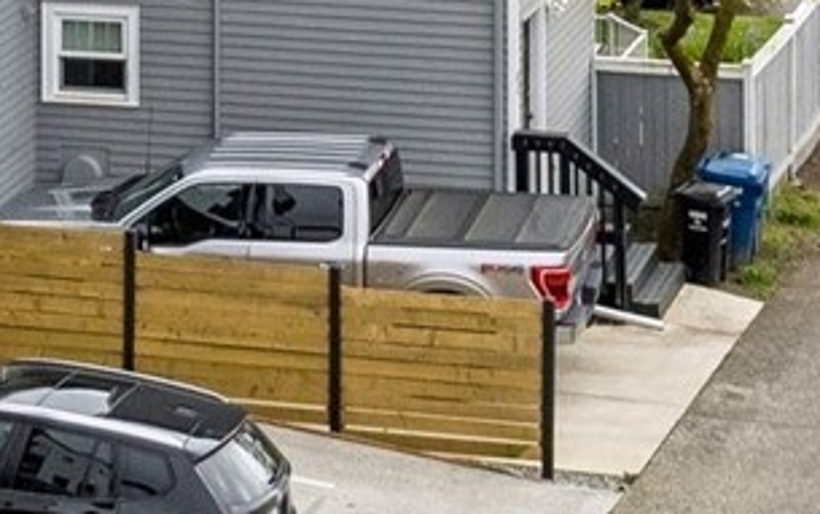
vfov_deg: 7.0
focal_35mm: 170
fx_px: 3801
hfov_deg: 12.3
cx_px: 466
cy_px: -986
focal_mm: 20
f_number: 9
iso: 250
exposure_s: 1/250
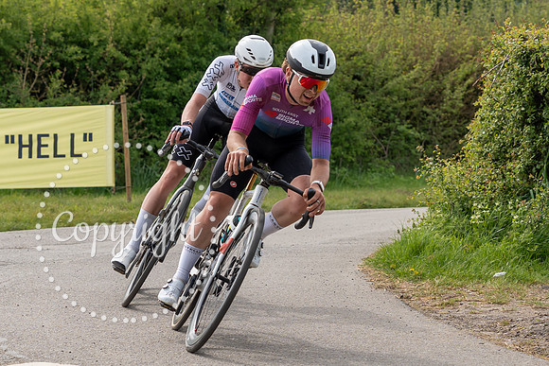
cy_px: 117
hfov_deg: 13.3
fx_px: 2357
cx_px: 293
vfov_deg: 8.9
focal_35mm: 155
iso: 125
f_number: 3.5
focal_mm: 62
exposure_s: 1/1000
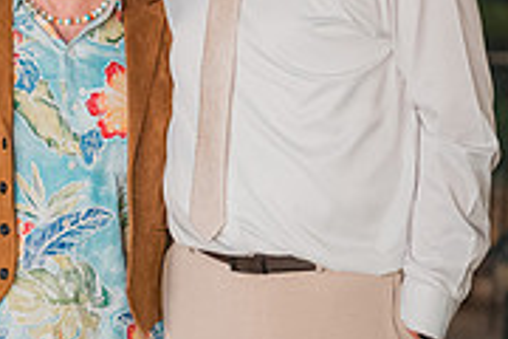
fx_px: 2272
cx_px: 65
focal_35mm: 161
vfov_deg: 8.5
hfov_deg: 12.7
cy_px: 69
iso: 3200
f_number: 1.2
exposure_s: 1/200
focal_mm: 50
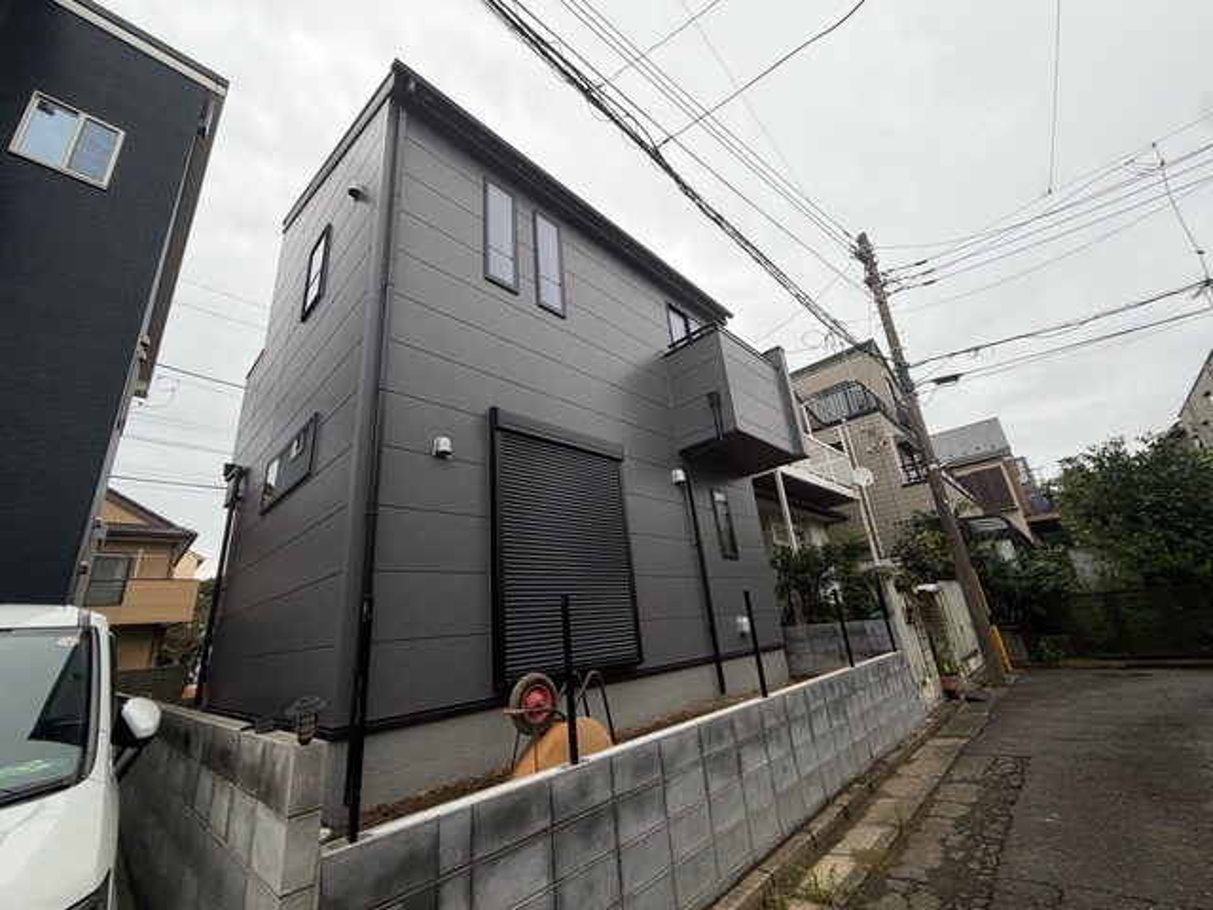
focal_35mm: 14
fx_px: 491
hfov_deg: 102.1
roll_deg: +6.5
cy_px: 455
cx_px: 606
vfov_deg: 85.7
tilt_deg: +17.5
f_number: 2.2
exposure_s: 1/121
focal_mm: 2.22
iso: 64
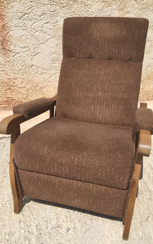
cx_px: 84
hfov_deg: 40.5
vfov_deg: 61.2
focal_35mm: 31
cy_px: 122
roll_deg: -0.6
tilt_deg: -22.9
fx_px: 207
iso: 32
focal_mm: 4.15
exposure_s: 1/3597
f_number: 2.2
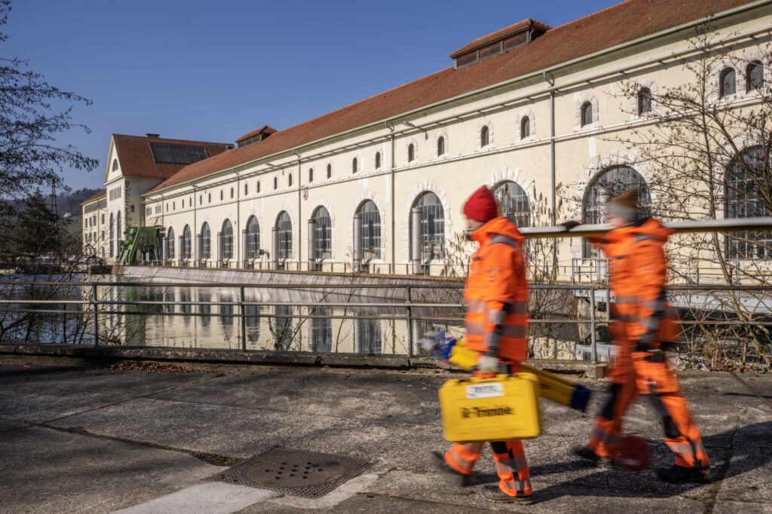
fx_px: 697
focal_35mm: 32
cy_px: 257
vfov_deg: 40.5
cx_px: 386
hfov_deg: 58.0
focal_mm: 32.5
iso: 32
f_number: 22
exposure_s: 1/15
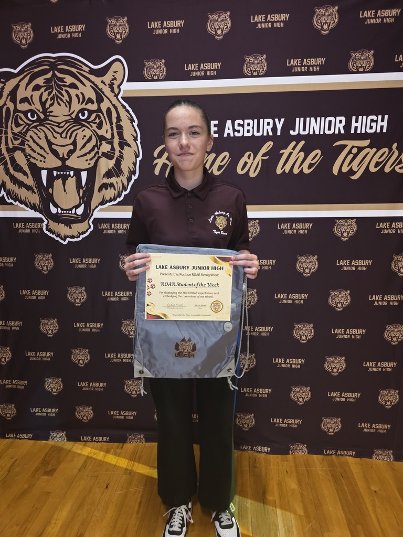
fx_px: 357
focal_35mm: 23
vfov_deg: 73.9
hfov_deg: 58.9
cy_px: 268
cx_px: 202
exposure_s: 1/12
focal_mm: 6.3
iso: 1250
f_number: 1.7
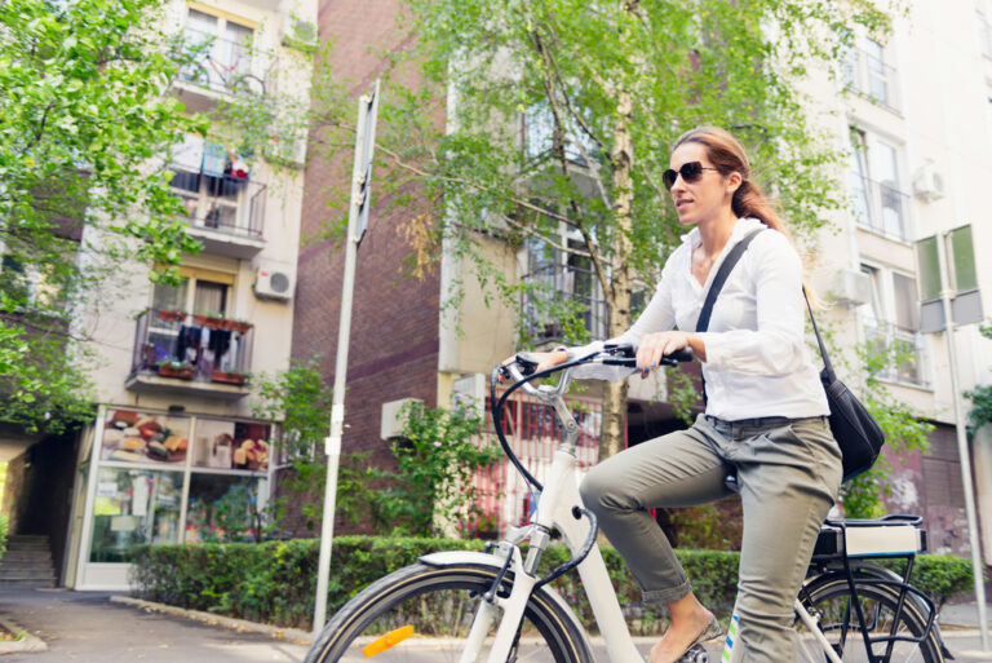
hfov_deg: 58.7
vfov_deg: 41.2
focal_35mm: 32
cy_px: 332
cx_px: 496
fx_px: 882
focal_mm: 32
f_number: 2.8
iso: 400
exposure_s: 1/640
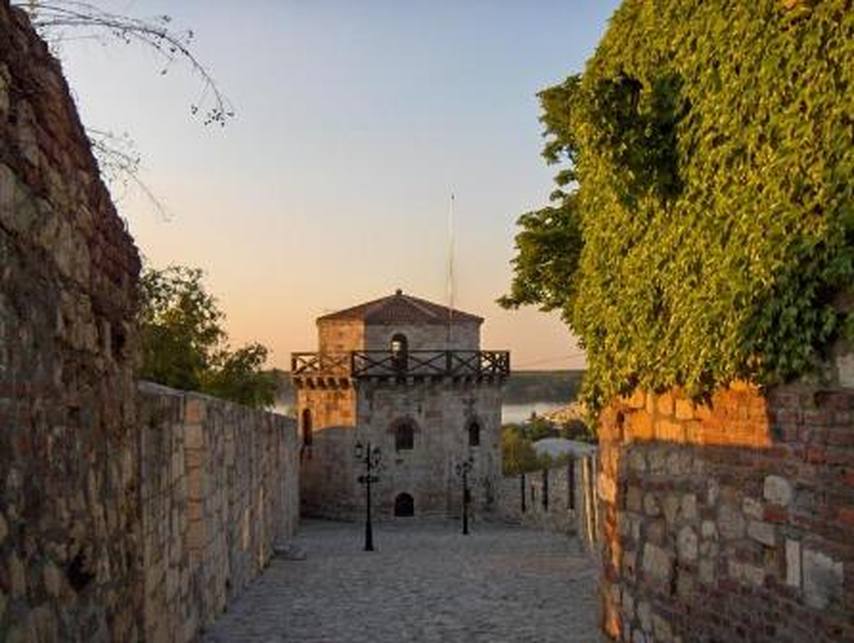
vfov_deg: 36.9
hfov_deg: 47.8
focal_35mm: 39
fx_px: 964
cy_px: 322
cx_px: 427
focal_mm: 8
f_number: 2.8
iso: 100
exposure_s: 1/513
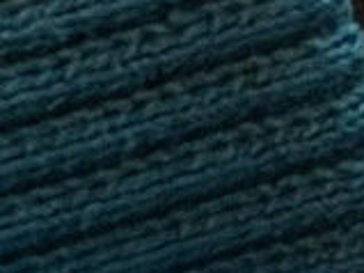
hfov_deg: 4.3
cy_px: -287
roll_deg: +0.1
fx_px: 4760
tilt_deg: -29.0
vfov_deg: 3.3
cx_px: 592
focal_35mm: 453
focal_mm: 6.76
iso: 800
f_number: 1.78
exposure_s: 1/27
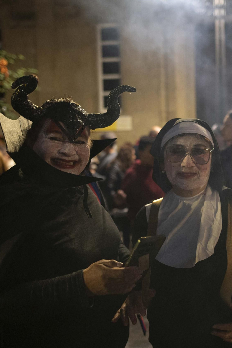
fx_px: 357
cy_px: 174
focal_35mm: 37
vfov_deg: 51.9
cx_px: 198
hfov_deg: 34.4
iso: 3200
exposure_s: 1/320
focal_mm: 24
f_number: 2
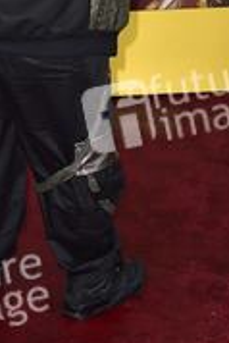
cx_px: 7
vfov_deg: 21.9
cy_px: 12
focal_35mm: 90
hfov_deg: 15.0
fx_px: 857
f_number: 6.3
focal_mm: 40
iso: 320
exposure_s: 1/250
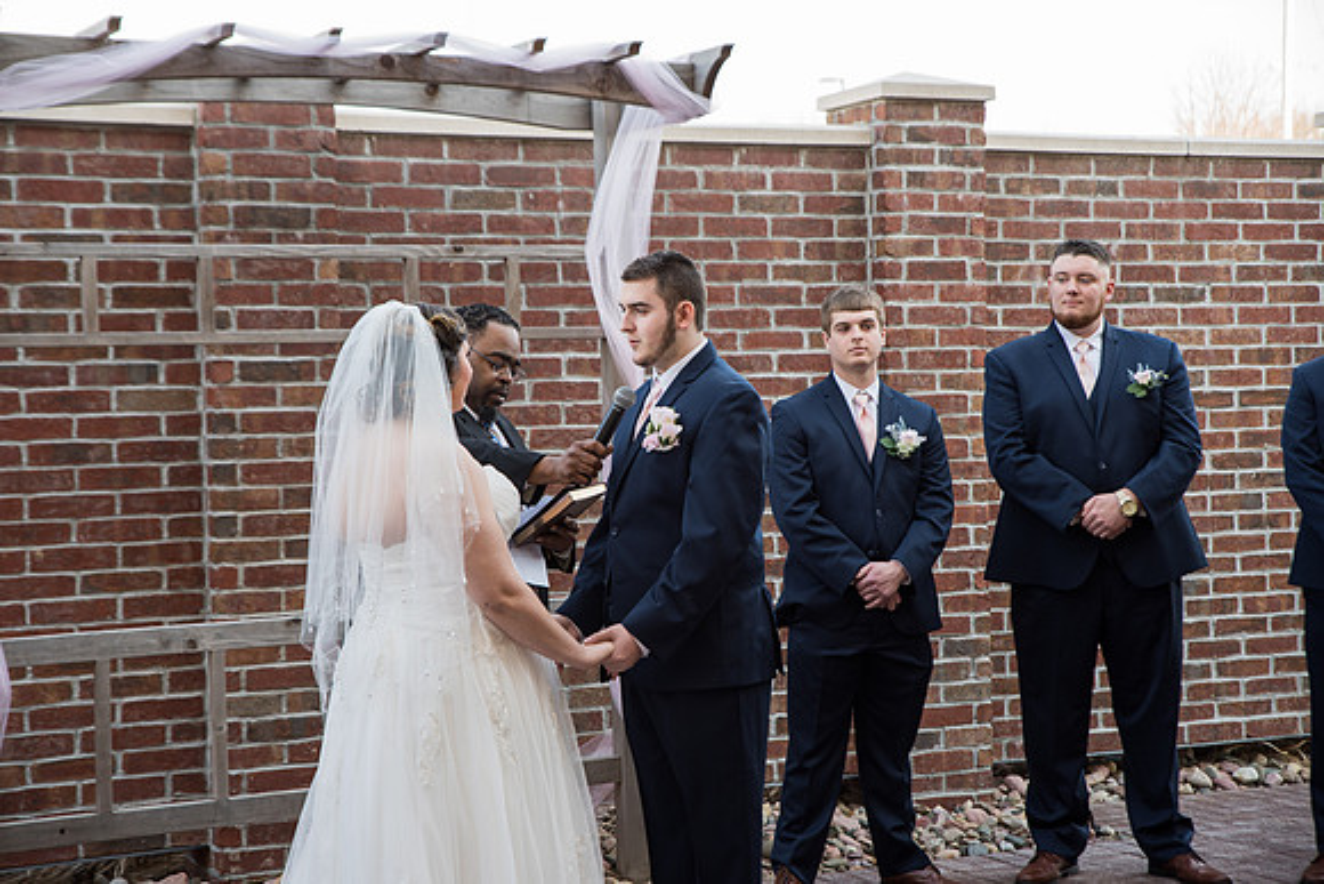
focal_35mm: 70
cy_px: 442
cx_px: 662
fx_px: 2575
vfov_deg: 19.5
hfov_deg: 28.8
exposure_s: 1/200
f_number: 3.5
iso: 250
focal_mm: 70
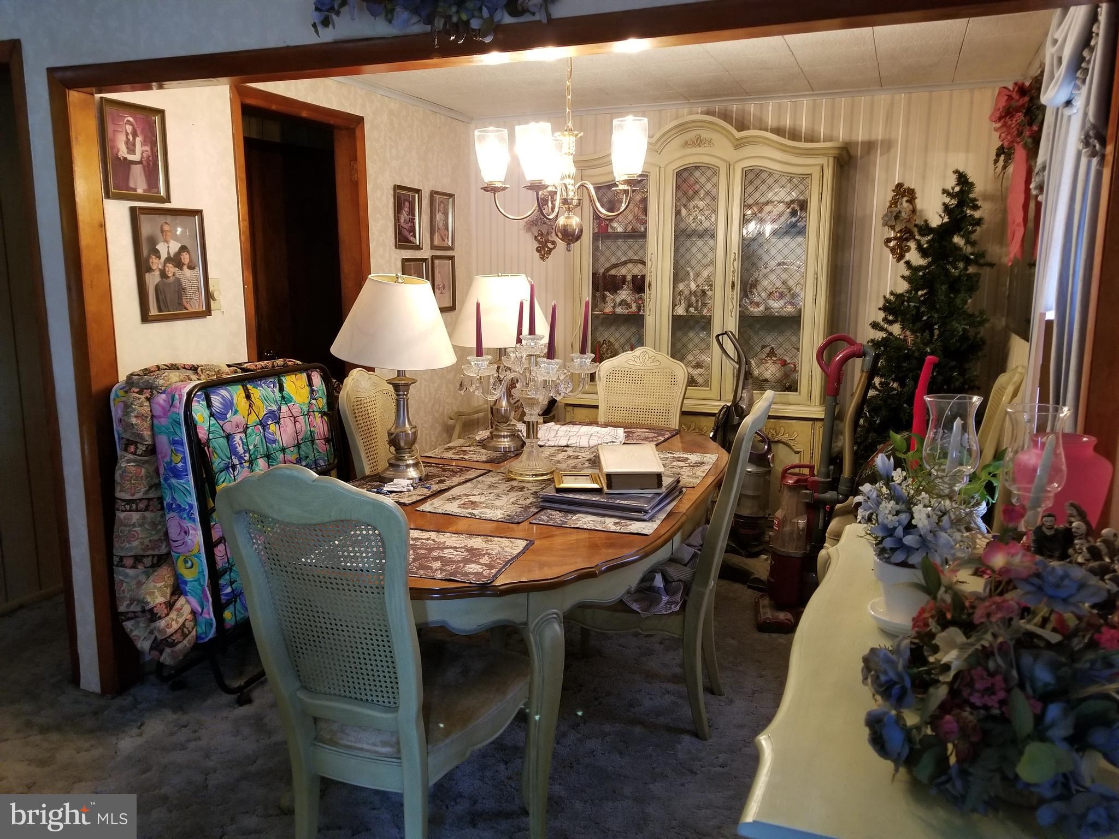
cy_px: 420
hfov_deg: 67.3
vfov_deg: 53.1
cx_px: 560
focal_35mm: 26
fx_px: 840
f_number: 1.7
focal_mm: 4.25
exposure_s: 1/24
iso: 250
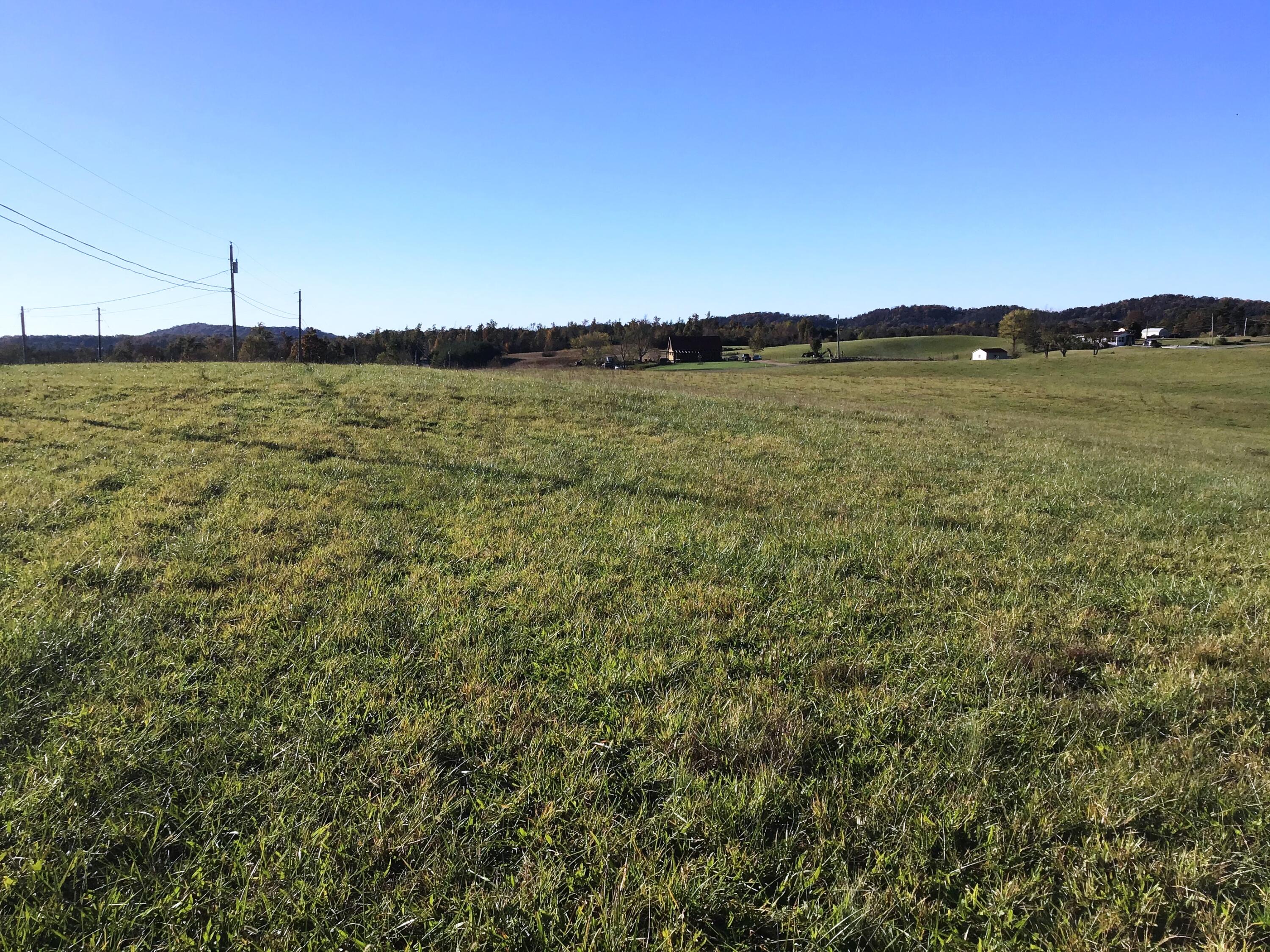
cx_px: 635
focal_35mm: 31
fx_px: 1137
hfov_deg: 58.4
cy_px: 476
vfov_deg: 45.4
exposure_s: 1/1538
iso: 25
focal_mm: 3.3
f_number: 2.4
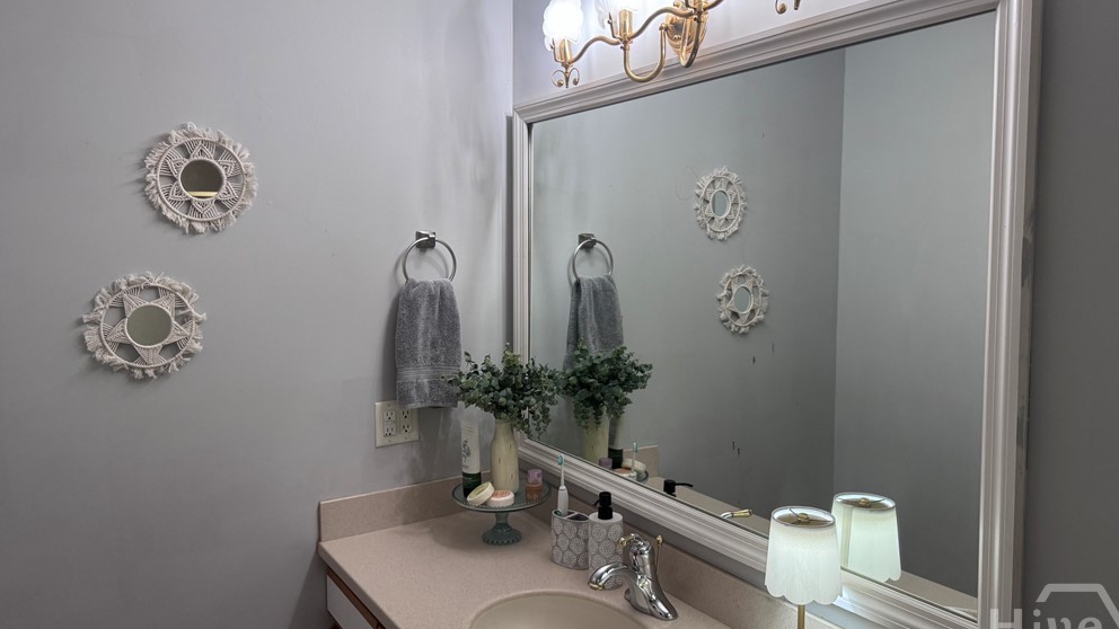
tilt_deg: -2.5
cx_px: 567
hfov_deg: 69.9
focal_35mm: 27
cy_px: 284
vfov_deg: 42.8
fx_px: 801
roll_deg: -0.3
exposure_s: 1/120
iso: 200
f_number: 1.78
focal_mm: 6.76
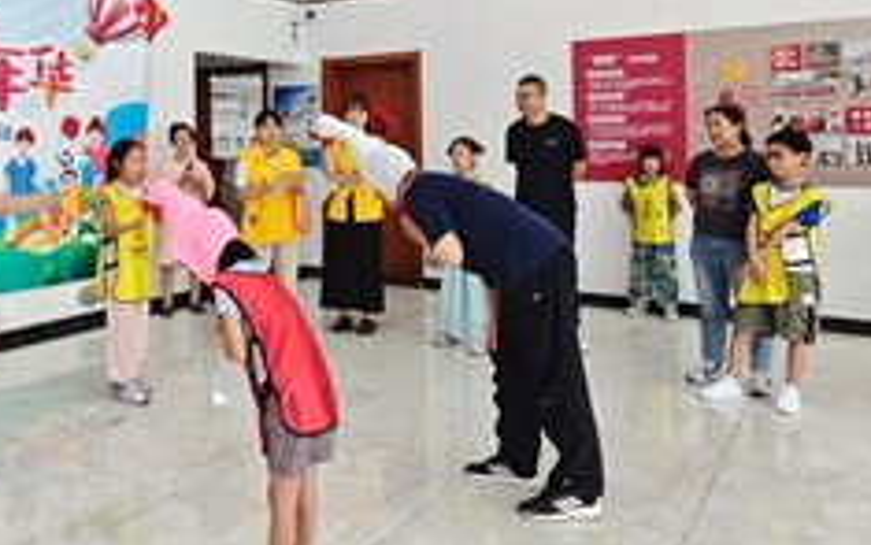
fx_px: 831
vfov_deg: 35.3
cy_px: 117
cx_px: 222
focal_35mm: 35
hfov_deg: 53.0
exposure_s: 1/33.3
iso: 640
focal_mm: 2.16
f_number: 2.2
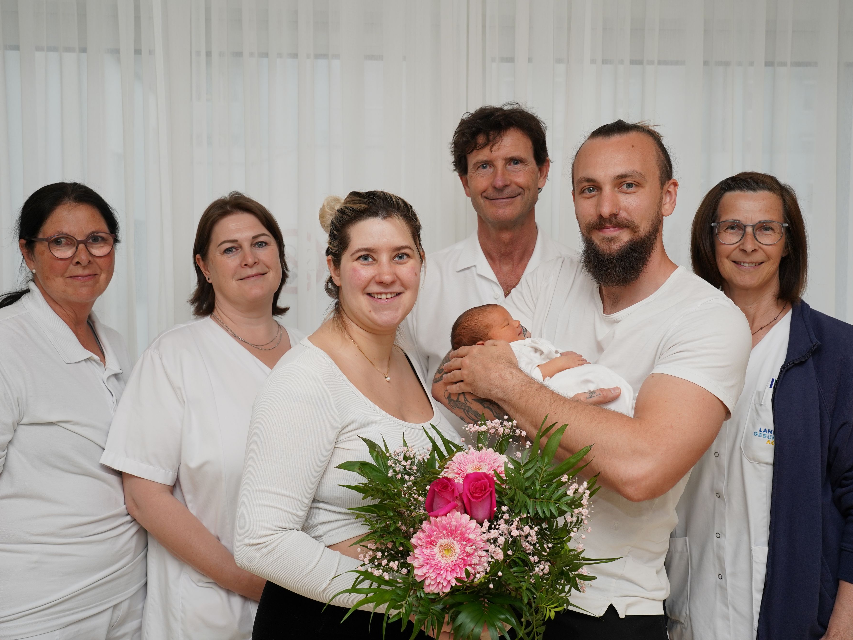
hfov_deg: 47.9
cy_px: 320
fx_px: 961
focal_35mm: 39
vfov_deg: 36.8
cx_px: 426
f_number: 8
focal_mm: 36
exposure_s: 1/125
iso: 400
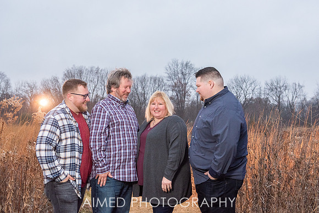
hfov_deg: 38.4
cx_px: 163
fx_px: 458
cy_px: 108
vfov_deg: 26.1
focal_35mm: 52
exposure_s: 1/200
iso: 2000
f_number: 5.6
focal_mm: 50
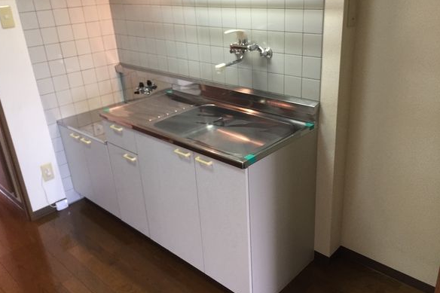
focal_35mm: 31
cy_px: 127
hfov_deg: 60.3
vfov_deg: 42.2
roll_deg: +2.6
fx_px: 379
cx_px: 215
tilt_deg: -25.0
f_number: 2.2
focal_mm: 4.15
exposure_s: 1/30
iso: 125
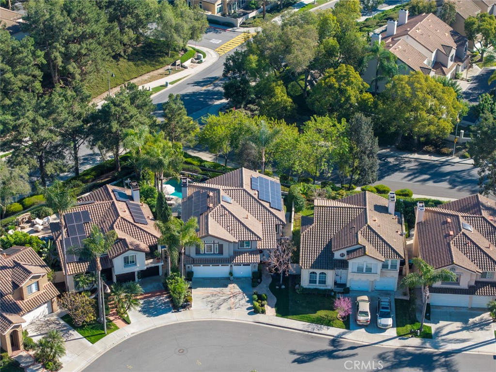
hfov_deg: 27.8
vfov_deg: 21.0
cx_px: 248
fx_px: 1003
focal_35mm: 70
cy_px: 186
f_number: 2.8
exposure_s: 1/800
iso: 110
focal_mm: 19.35
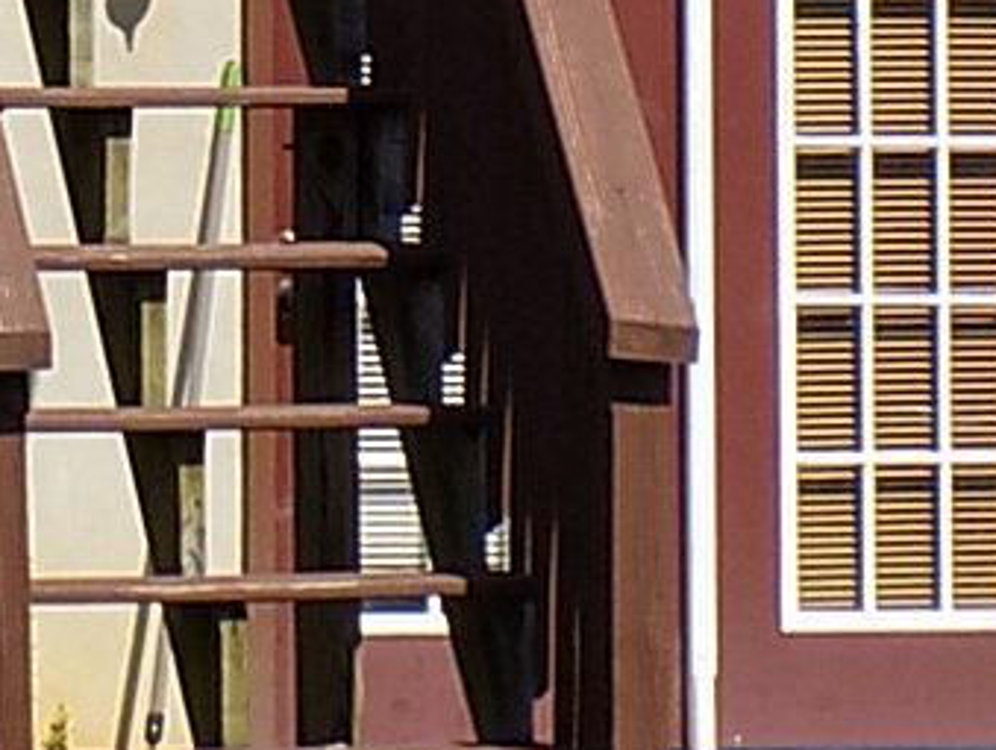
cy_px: -244
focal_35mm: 330
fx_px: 9505
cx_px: -97
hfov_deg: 6.0
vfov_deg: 4.5
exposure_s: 1/640
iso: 80
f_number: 4.2
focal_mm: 12.5
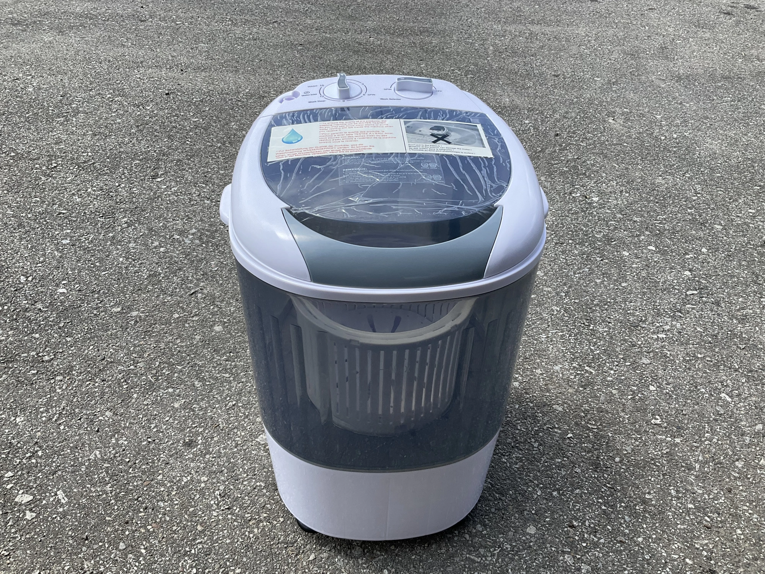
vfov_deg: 48.2
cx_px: 382
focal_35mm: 29
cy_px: 287
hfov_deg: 61.7
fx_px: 641
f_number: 1.8
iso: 25
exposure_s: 1/1577
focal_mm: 3
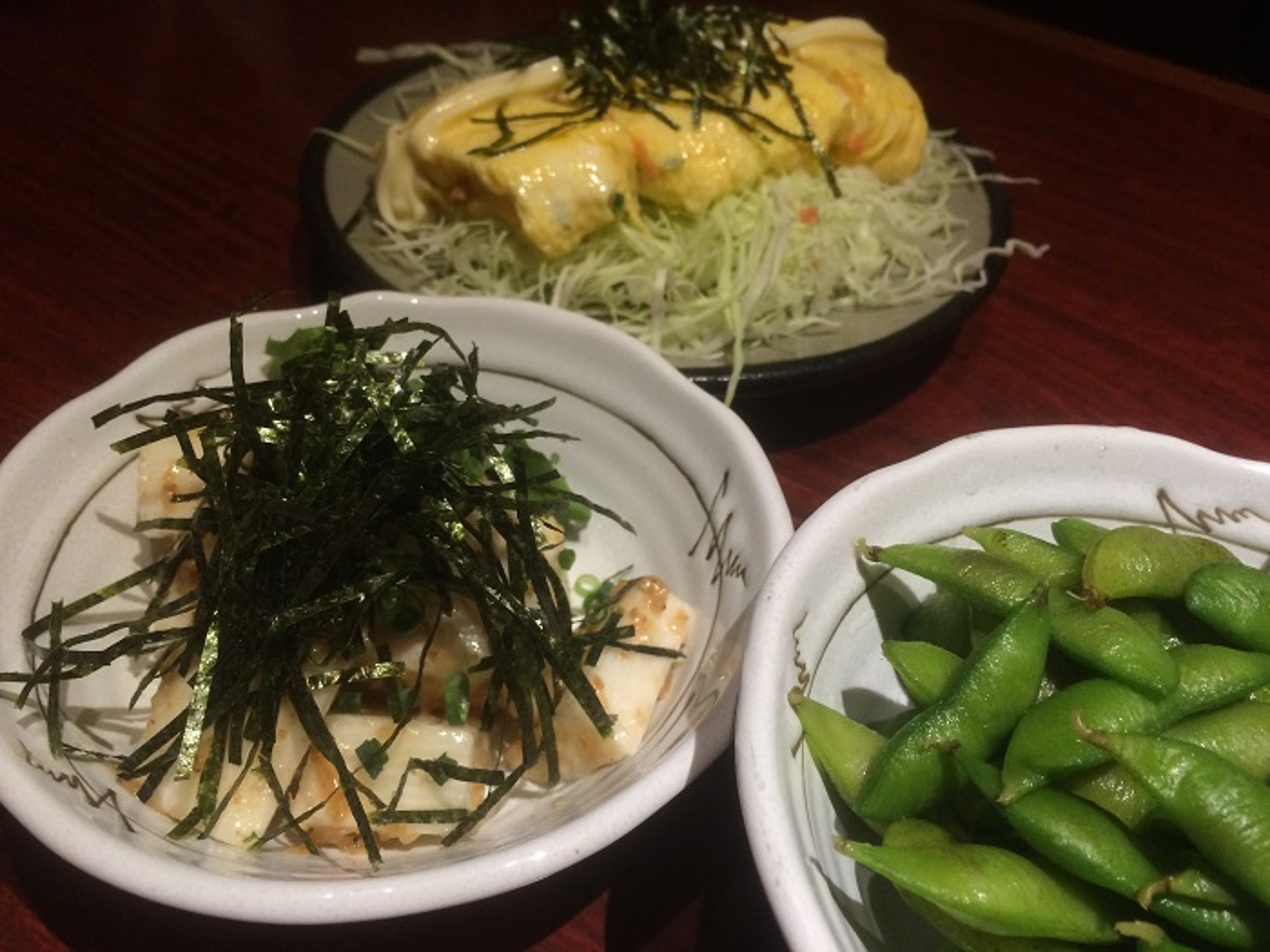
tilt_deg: -43.1
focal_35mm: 29
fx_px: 1064
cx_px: 635
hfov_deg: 61.7
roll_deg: -3.5
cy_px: 476
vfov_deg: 48.2
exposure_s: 1/30
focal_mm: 4.15
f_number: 2.2
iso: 125
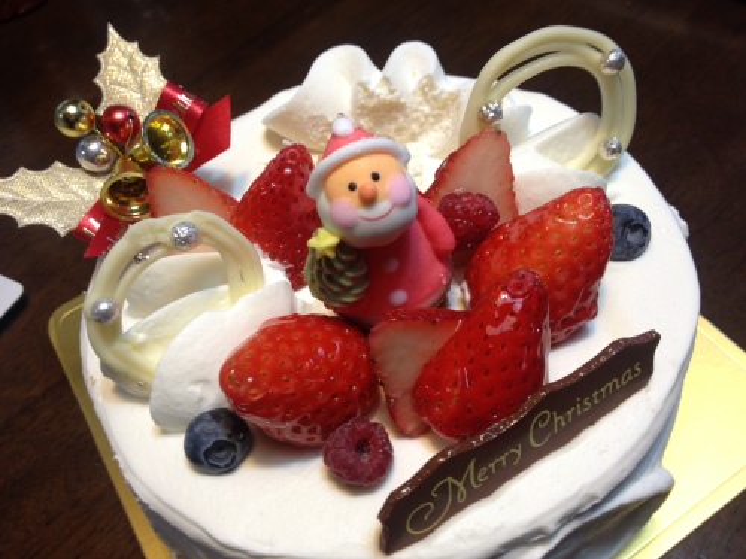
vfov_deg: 40.7
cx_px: 373
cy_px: 280
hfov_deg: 52.6
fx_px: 754
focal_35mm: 35
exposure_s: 1/20
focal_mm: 4.28
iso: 64
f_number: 2.4
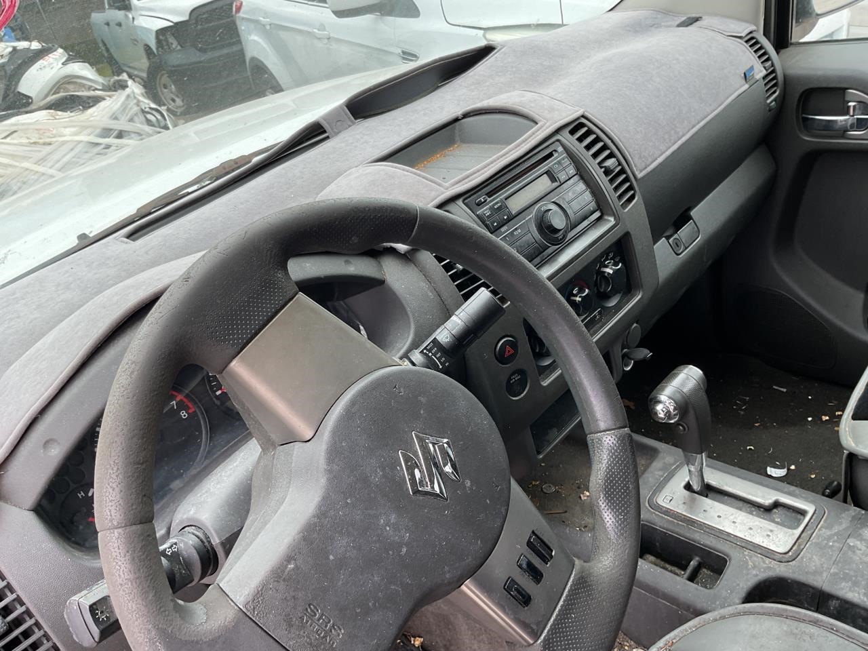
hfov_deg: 61.7
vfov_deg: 48.2
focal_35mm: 29
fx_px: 727
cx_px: 434
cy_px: 326
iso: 20
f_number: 1.8
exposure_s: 1/120
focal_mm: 3
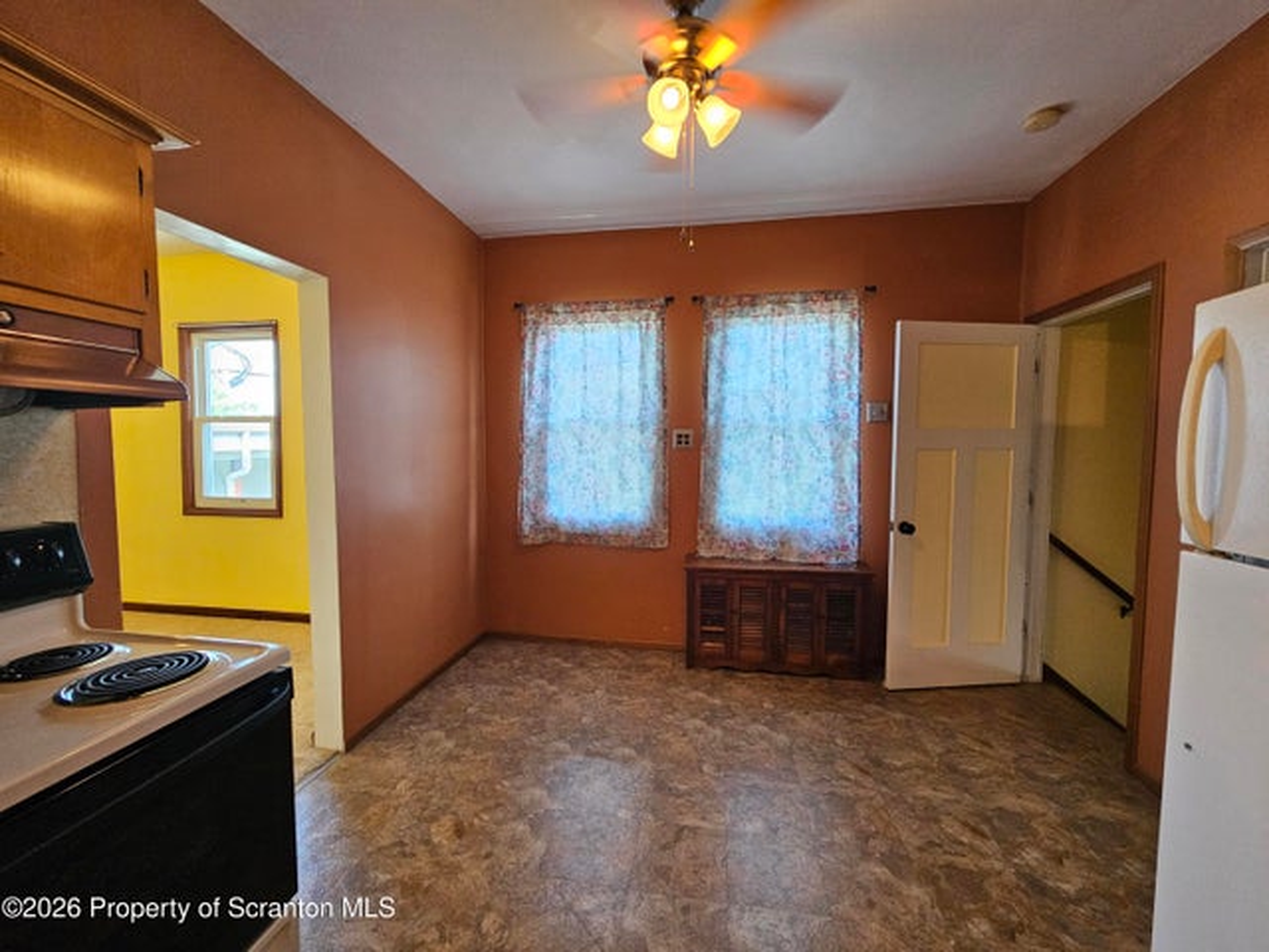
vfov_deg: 89.9
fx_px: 477
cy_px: 476
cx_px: 634
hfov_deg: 106.2
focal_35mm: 13
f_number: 2.2
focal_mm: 2.2
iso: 200
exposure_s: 1/60
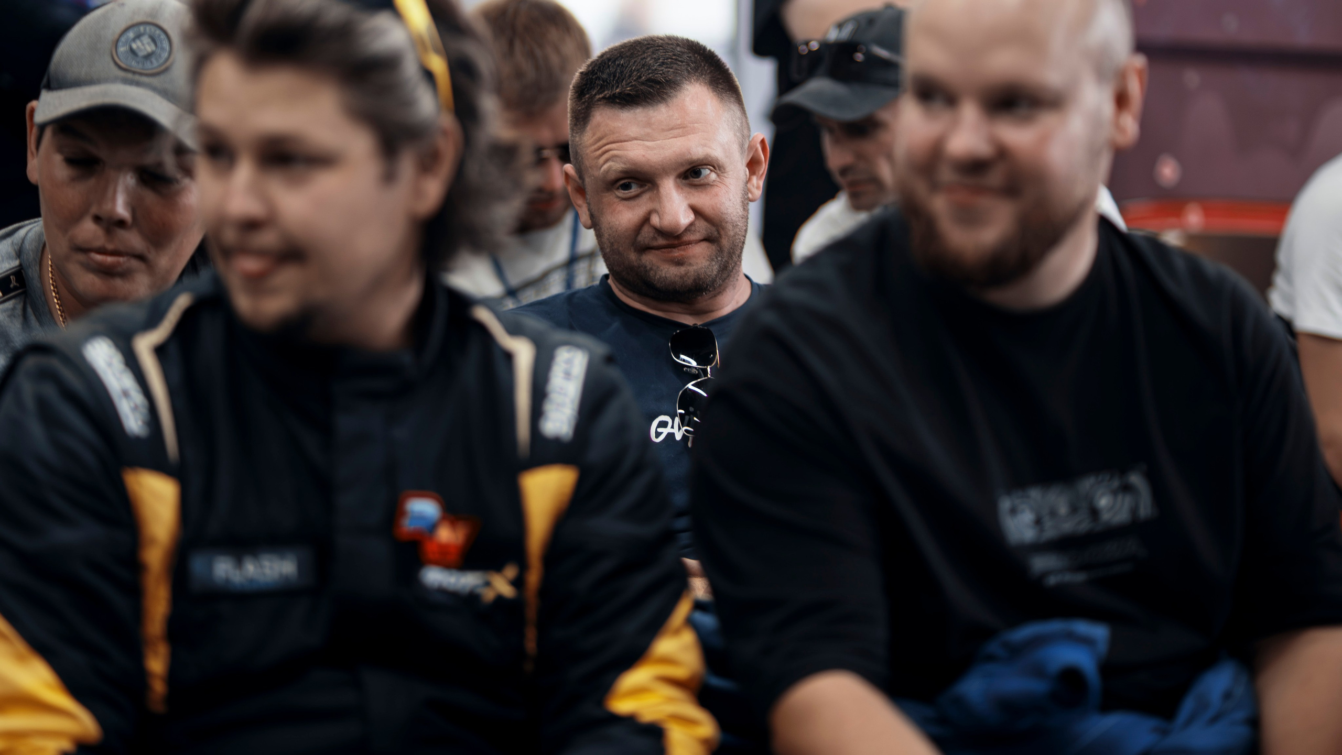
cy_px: 238
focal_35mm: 103
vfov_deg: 11.8
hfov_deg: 20.8
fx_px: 3660
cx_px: 671
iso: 250
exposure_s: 1/125
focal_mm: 85
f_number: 1.8
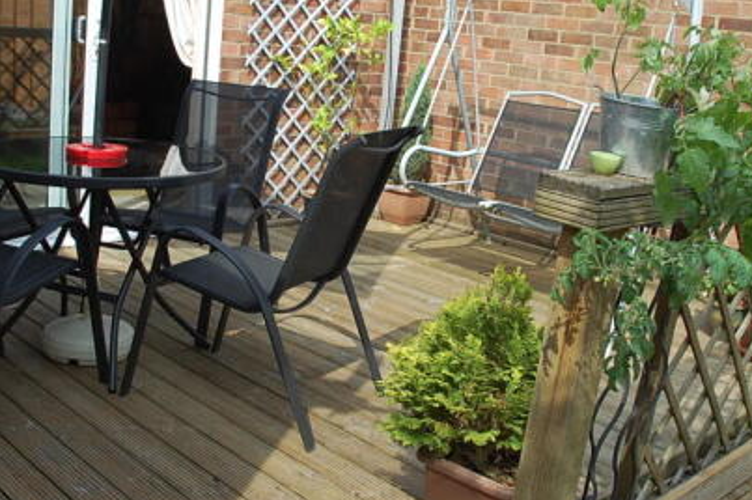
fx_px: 918
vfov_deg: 30.4
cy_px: 196
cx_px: 341
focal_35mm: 44
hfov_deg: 44.5
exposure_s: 1/200
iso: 200
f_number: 7.1
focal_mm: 18
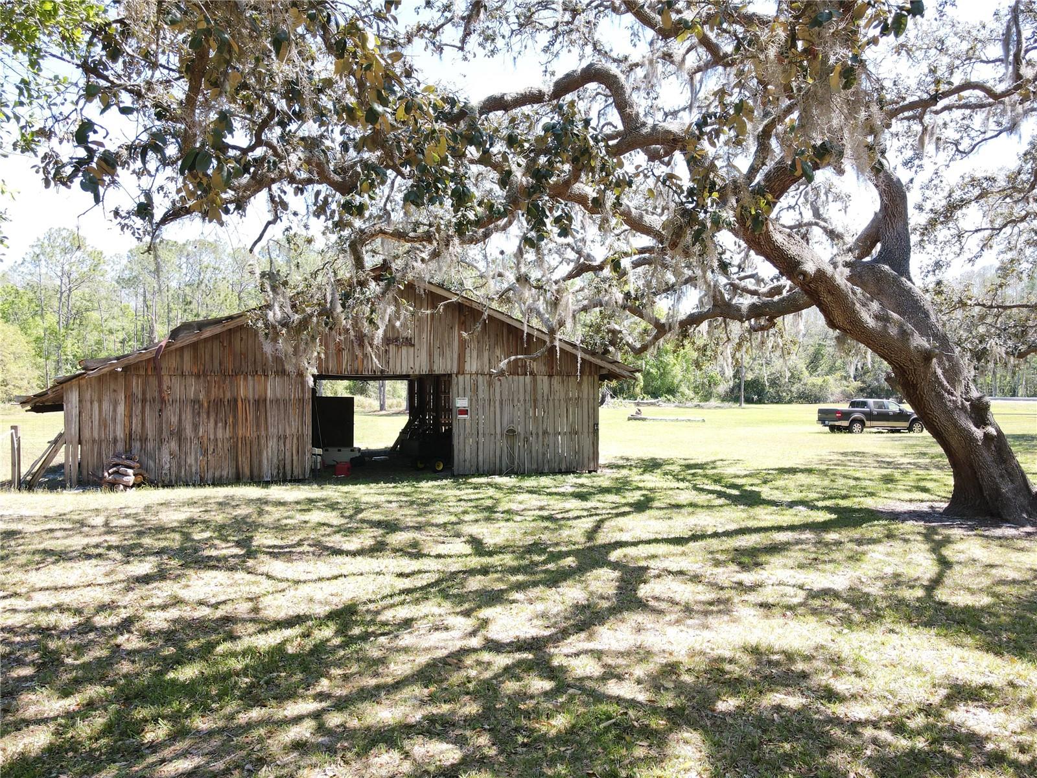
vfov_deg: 56.8
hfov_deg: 71.6
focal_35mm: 24
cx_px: 518
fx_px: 719
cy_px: 389
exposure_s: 1/90
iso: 100
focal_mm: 4.5
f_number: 2.8
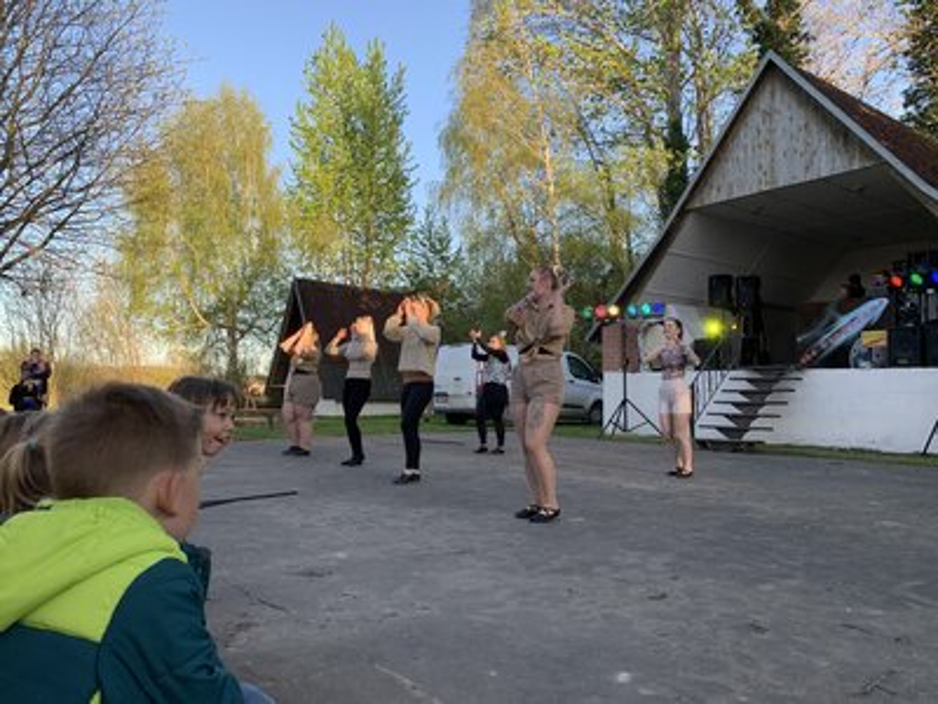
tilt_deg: +2.7
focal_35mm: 26
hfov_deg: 67.3
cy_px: 352
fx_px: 705
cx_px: 469
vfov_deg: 53.1
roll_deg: -2.9
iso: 25
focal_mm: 4.25
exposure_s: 1/260
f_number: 1.8
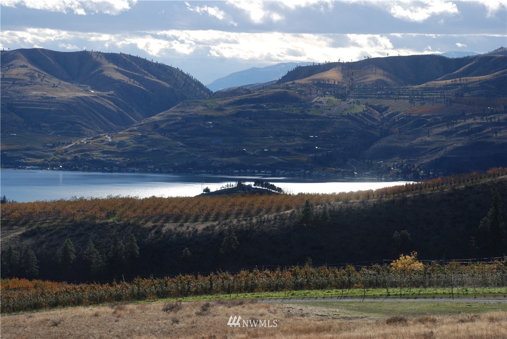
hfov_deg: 20.6
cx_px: 254
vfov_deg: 13.8
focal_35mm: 99
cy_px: 170
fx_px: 1395
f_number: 5.3
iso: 200
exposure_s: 1/500
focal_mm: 66
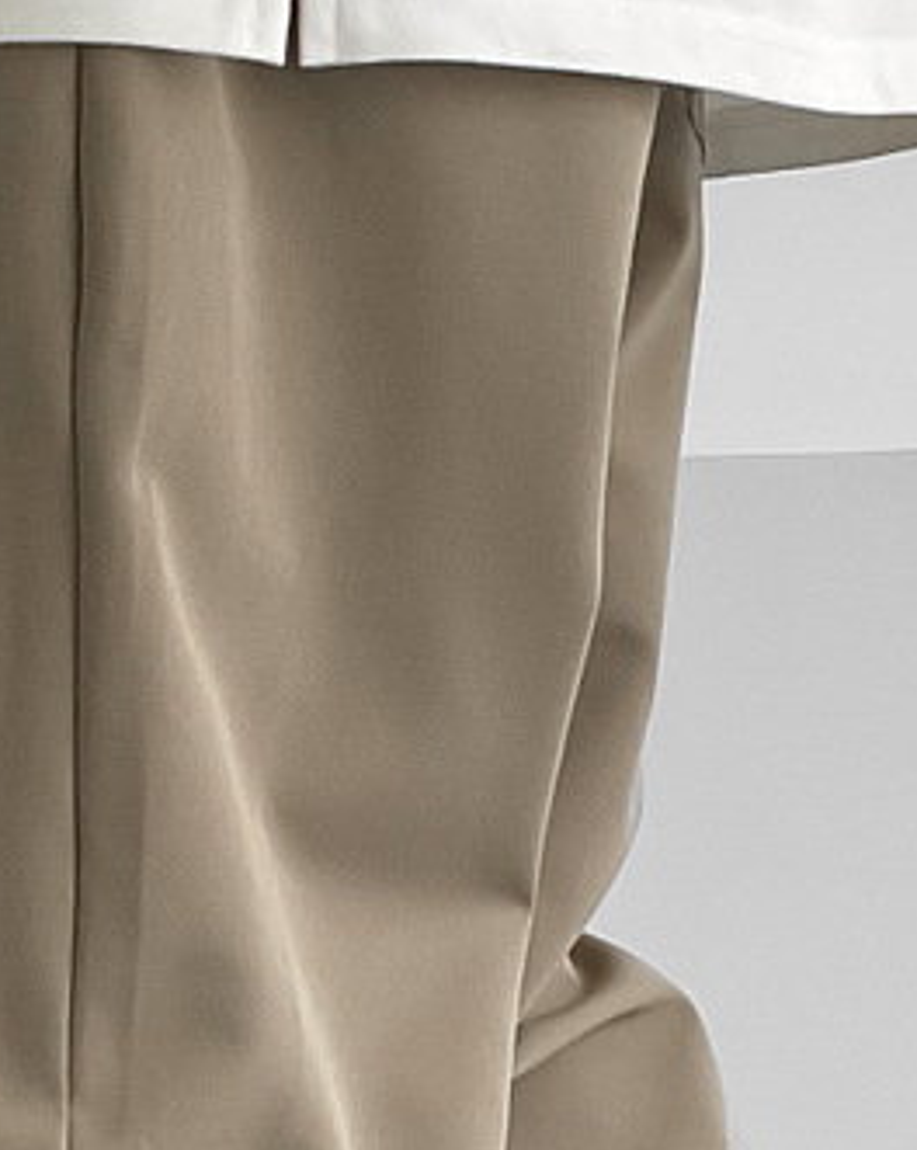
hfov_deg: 11.2
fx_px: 4656
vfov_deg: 14.0
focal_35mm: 137
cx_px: 417
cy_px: 851
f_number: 1.8
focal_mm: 3
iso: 32
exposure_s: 1/120
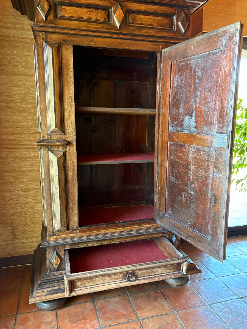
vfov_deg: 67.3
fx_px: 247
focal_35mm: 26
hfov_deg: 53.1
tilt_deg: -8.3
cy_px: 164
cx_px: 124
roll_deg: -0.4
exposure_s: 1/60
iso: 500
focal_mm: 5.96
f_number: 1.6
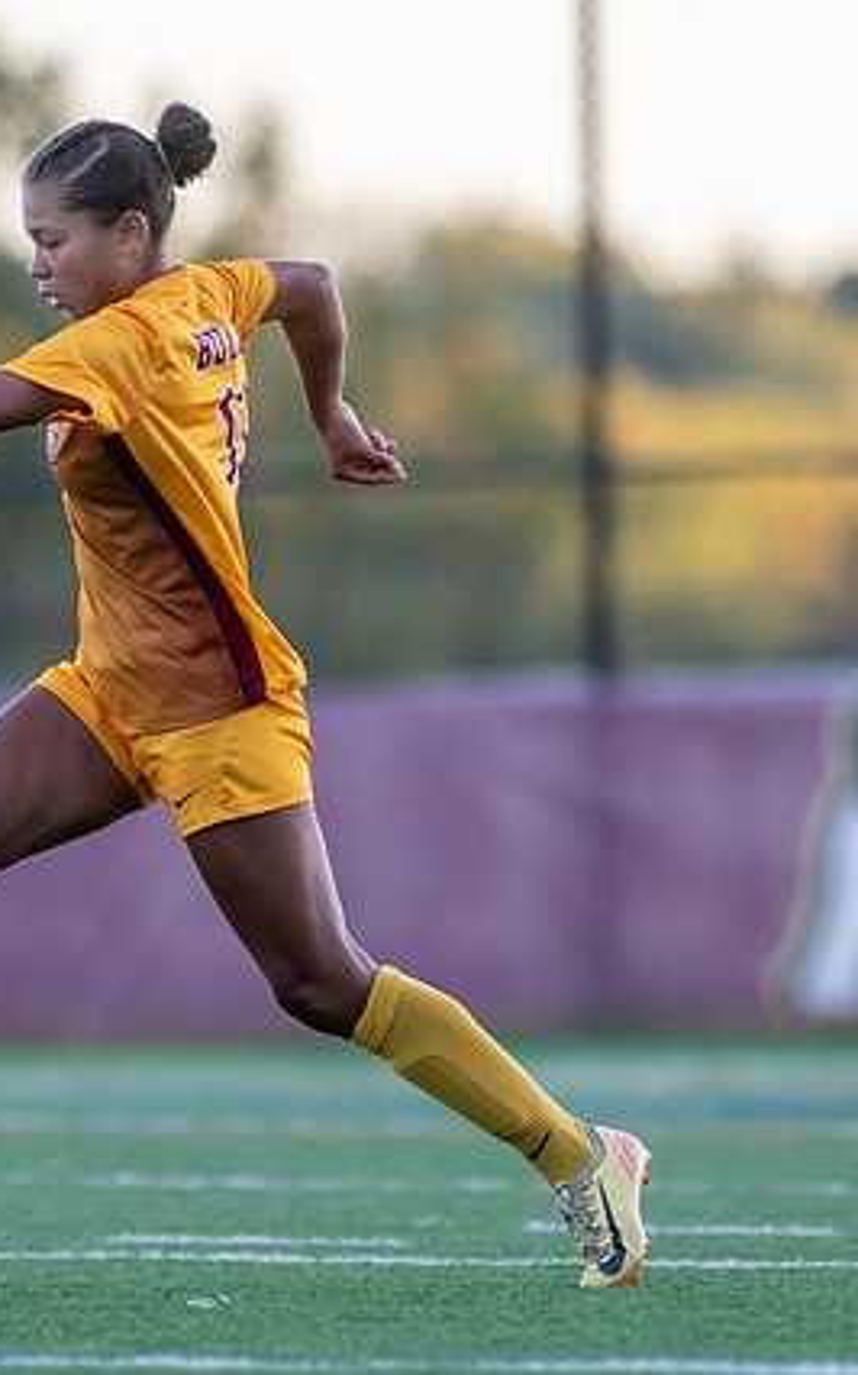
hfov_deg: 1.9
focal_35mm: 703
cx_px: 367
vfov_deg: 3.0
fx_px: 26319
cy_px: 854
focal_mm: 300
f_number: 2.8
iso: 1400
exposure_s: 1/1600
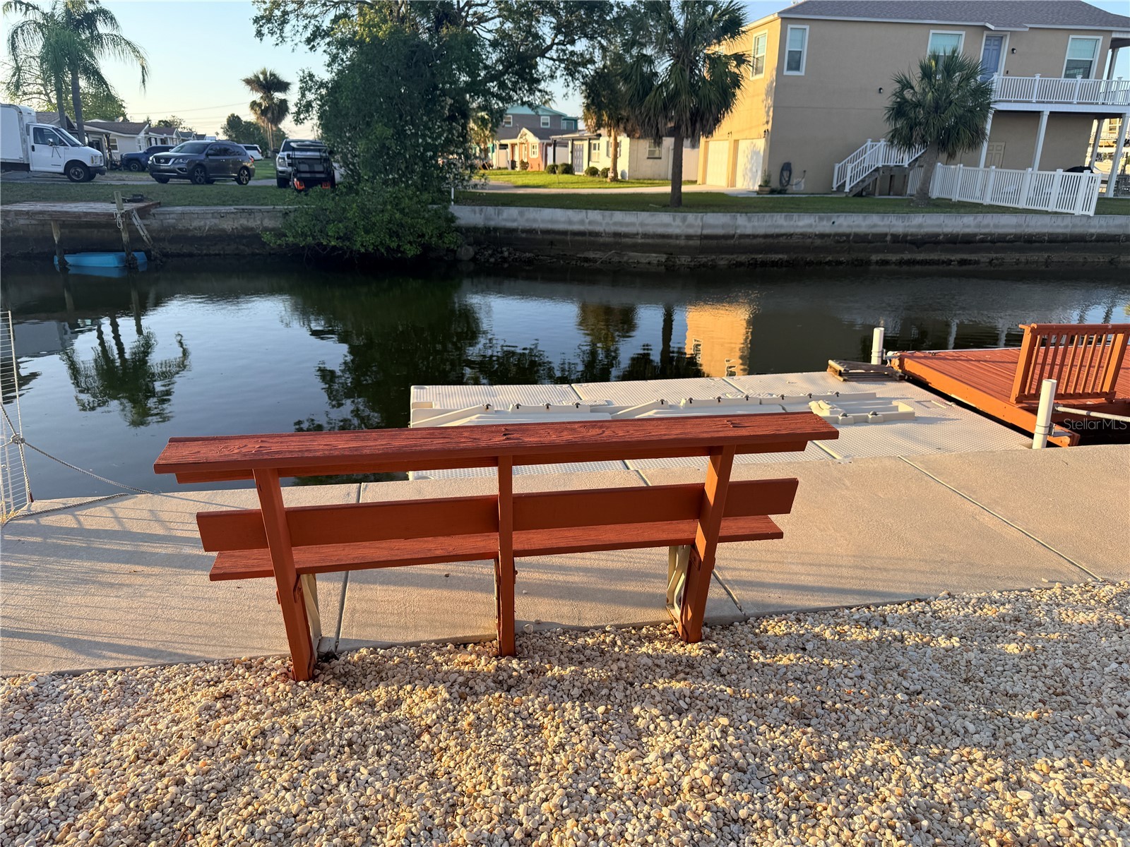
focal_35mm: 24
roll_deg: -1.5
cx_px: 565
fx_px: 783
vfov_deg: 56.8
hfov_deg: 71.6
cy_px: 424
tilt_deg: -18.1
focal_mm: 6.76
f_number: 1.78
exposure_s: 1/931
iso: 80
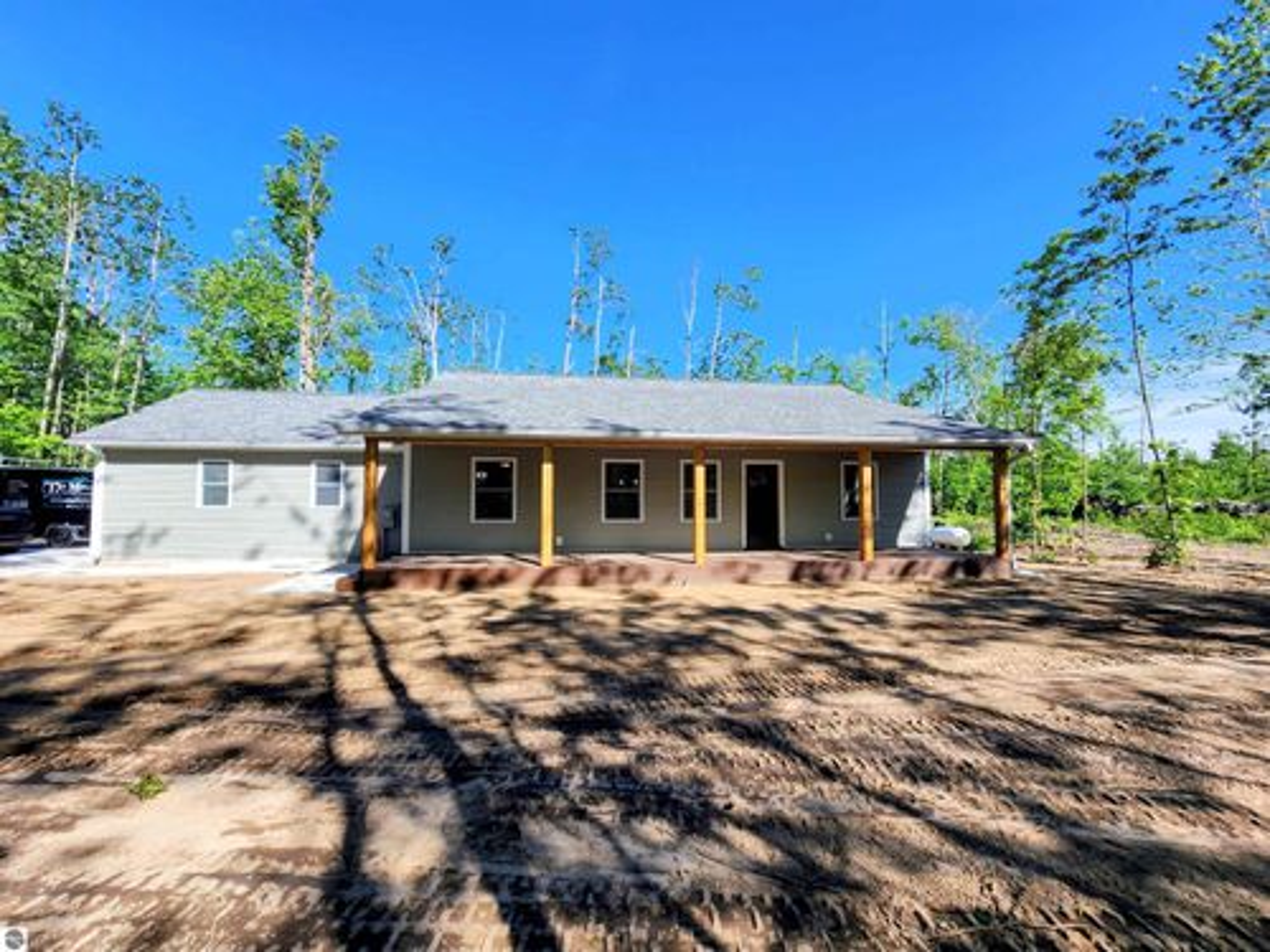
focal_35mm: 13
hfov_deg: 106.2
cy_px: 476
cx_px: 635
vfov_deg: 89.9
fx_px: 477
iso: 50
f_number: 2.2
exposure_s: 1/1123
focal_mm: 2.2
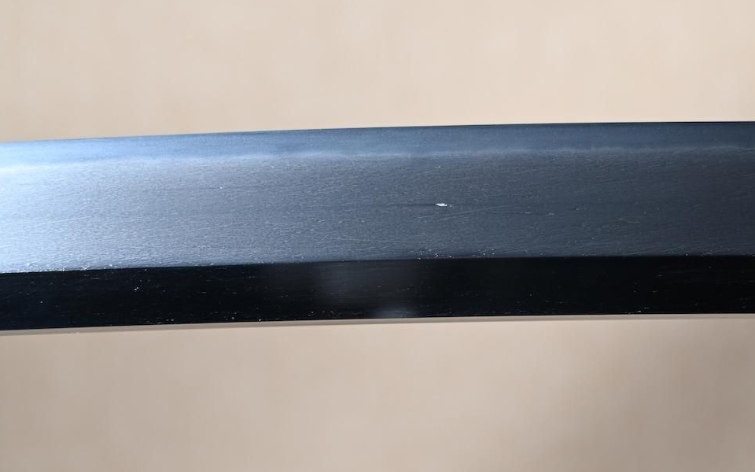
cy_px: 181
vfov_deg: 12.5
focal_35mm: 105
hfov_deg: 19.8
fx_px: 2155
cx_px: 467
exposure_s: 1
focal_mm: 47
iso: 100
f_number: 4.8
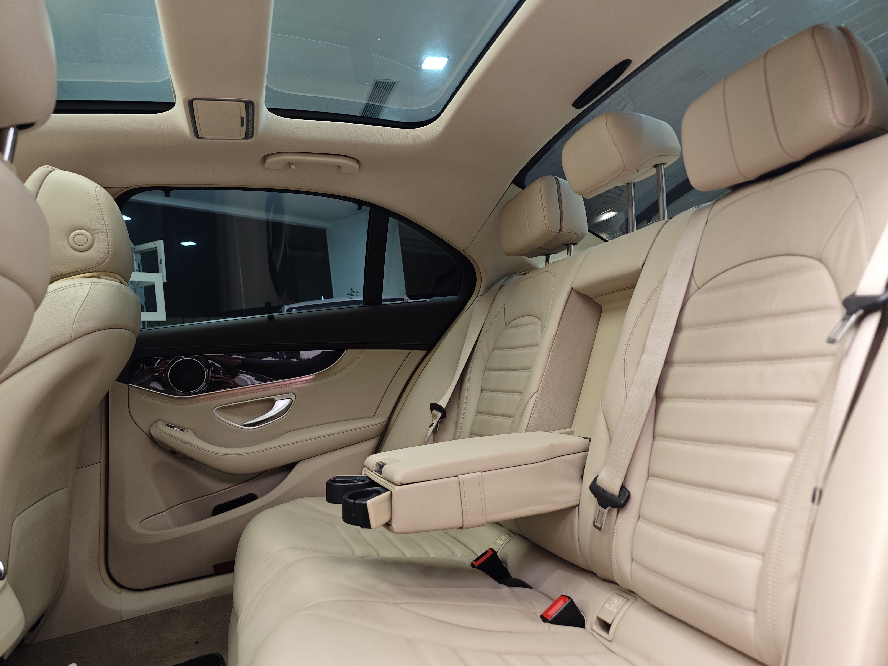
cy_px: 333
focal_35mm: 23
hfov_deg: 73.9
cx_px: 444
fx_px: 590
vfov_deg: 58.9
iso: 400
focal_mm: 8.7
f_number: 1.9
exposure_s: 1/29.8
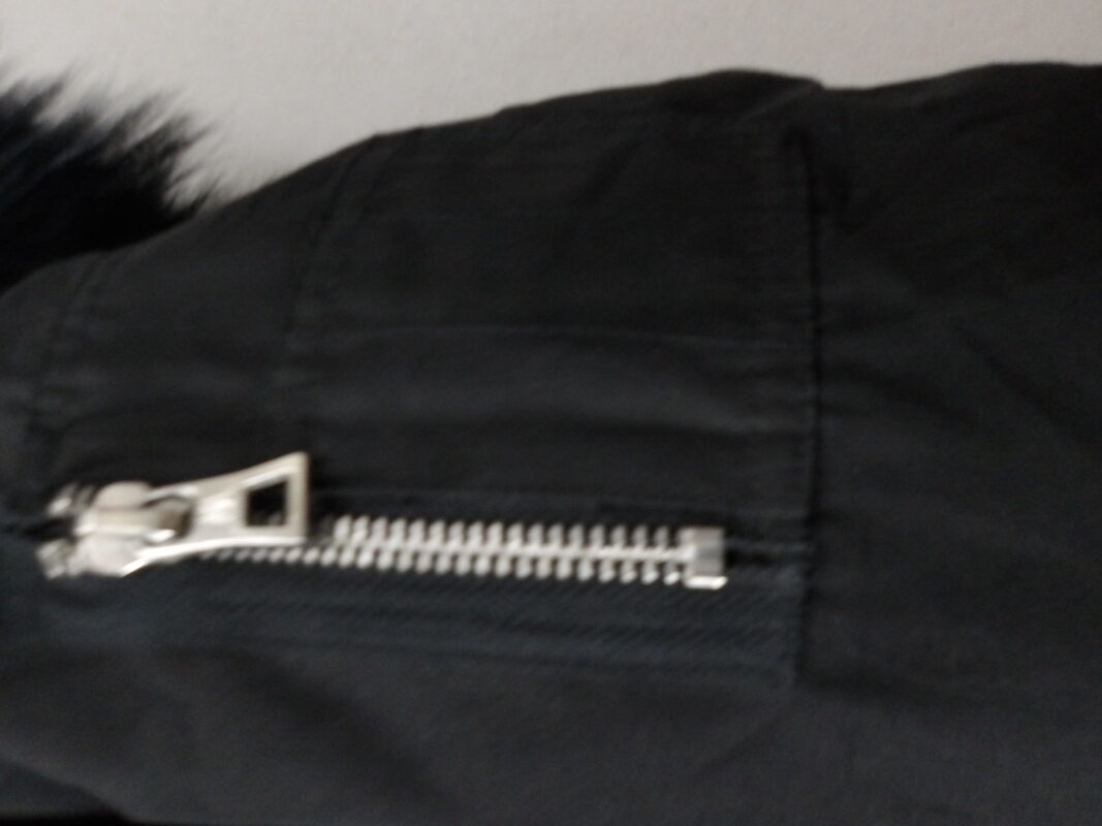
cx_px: 551
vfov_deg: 51.3
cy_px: 413
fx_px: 859
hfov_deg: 65.3
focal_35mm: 27
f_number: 3
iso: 800
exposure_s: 1/60
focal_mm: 4.9
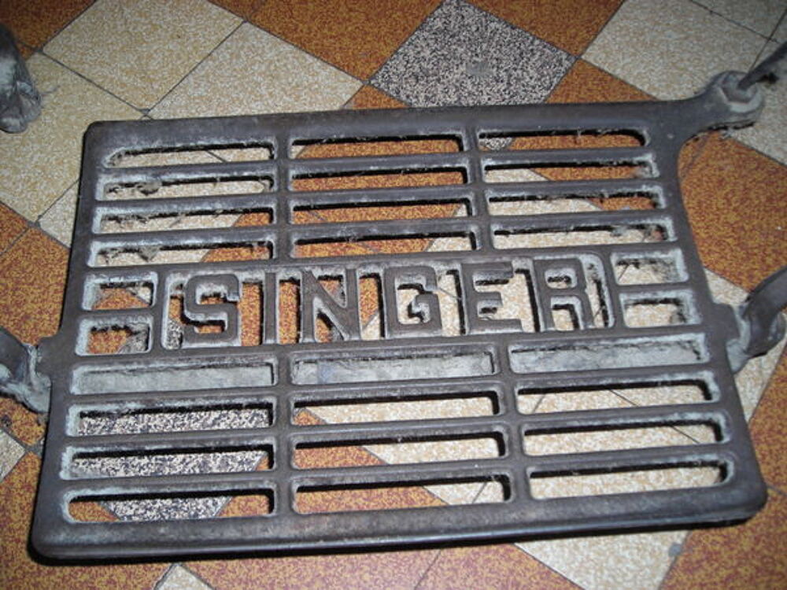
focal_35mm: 38
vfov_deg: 37.7
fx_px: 864
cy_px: 295
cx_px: 394
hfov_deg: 49.0
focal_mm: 6.3
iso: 50
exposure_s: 1/60
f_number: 3.2
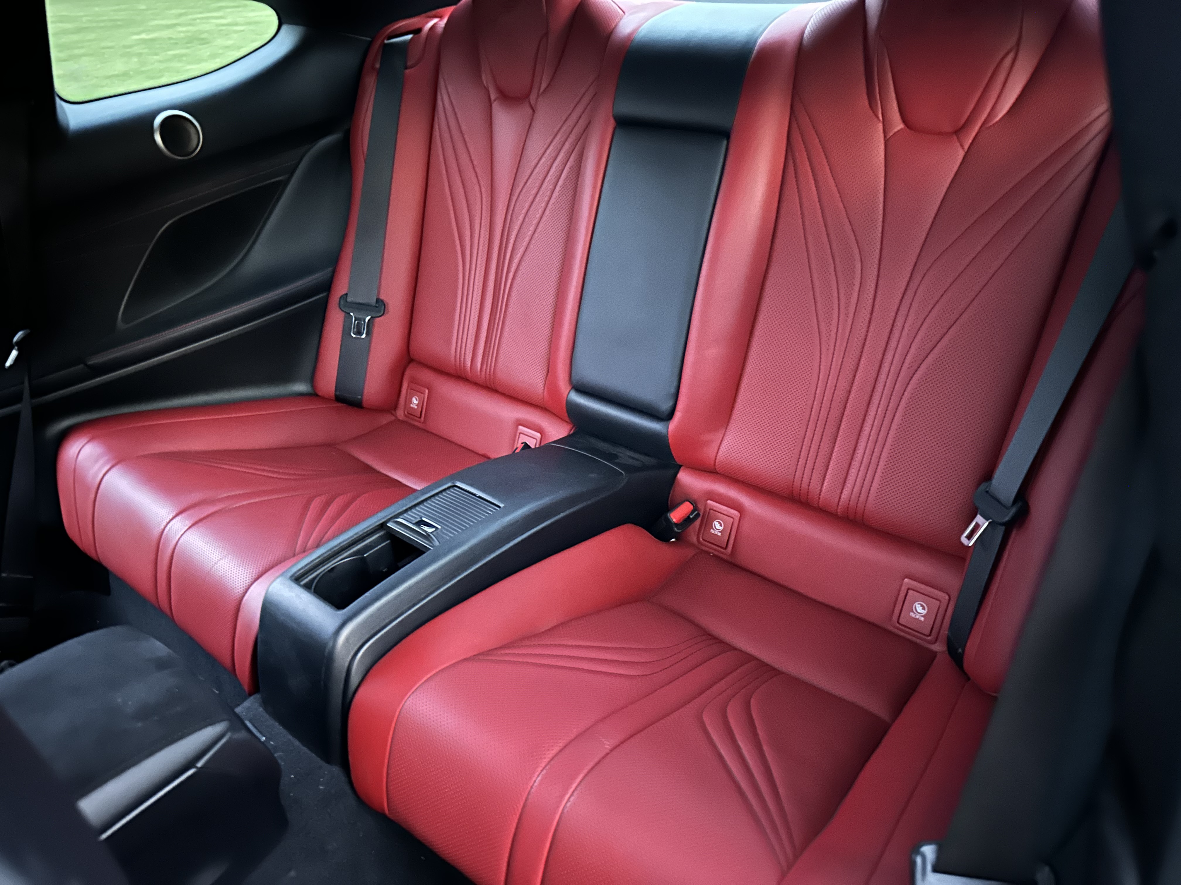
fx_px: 819
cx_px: 590
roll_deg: +3.3
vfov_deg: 56.8
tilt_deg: -31.0
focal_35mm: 24
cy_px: 442
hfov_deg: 71.6
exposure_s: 1/2
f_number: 1.78
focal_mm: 6.86
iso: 2000
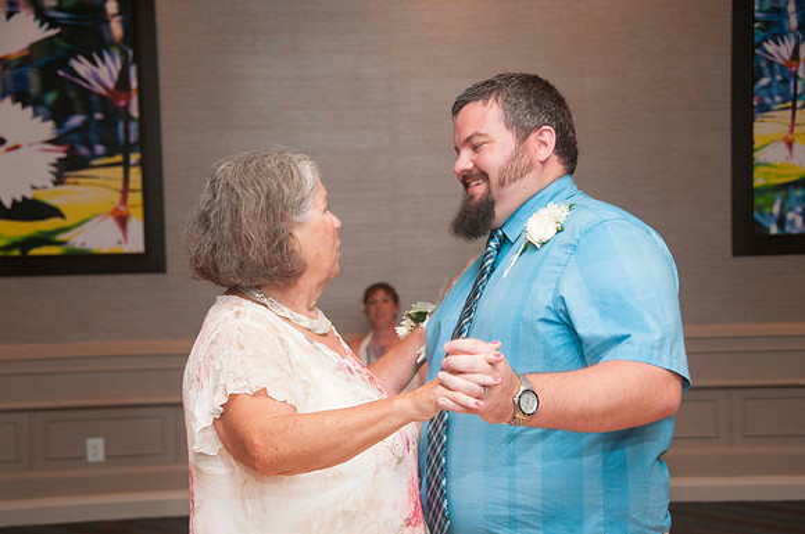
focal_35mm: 66
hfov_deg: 30.6
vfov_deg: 20.6
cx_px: 402
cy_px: 267
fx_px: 1474
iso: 800
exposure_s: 1/60
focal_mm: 44
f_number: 5.6
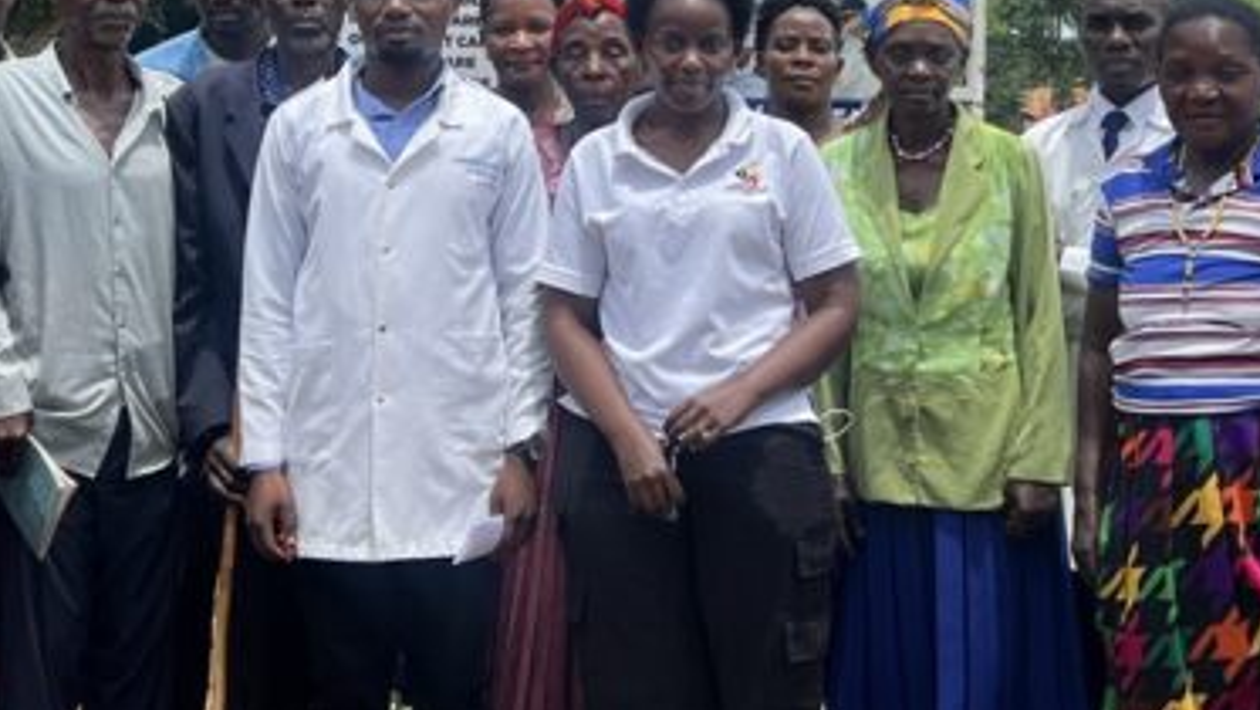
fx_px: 1470
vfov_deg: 27.1
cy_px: 384
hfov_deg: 46.3
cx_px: 689
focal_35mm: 44
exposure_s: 1/3356
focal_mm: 5.7
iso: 50
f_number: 1.5
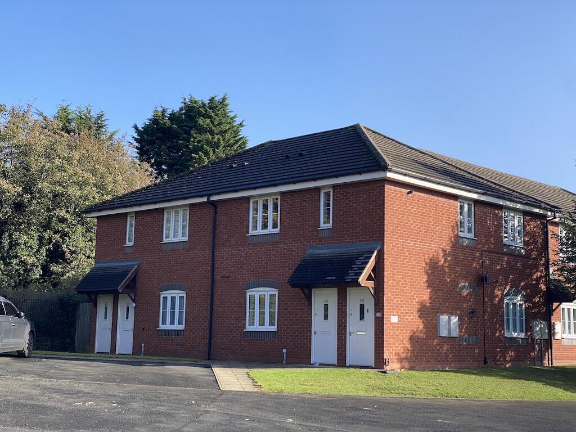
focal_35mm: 52
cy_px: 216
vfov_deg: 28.0
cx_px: 288
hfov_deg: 36.8
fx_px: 865
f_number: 2
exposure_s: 1/826
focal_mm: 6
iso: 20
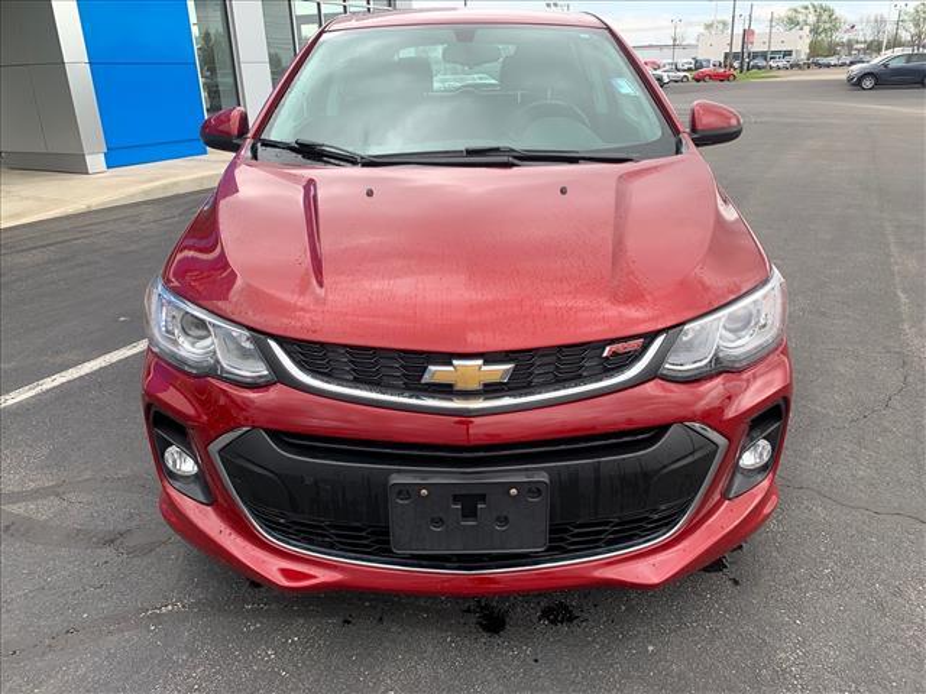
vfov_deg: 53.1
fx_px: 696
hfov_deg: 67.3
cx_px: 463
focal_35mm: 26
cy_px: 347
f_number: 1.8
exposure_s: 1/315
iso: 25
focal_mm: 4.25
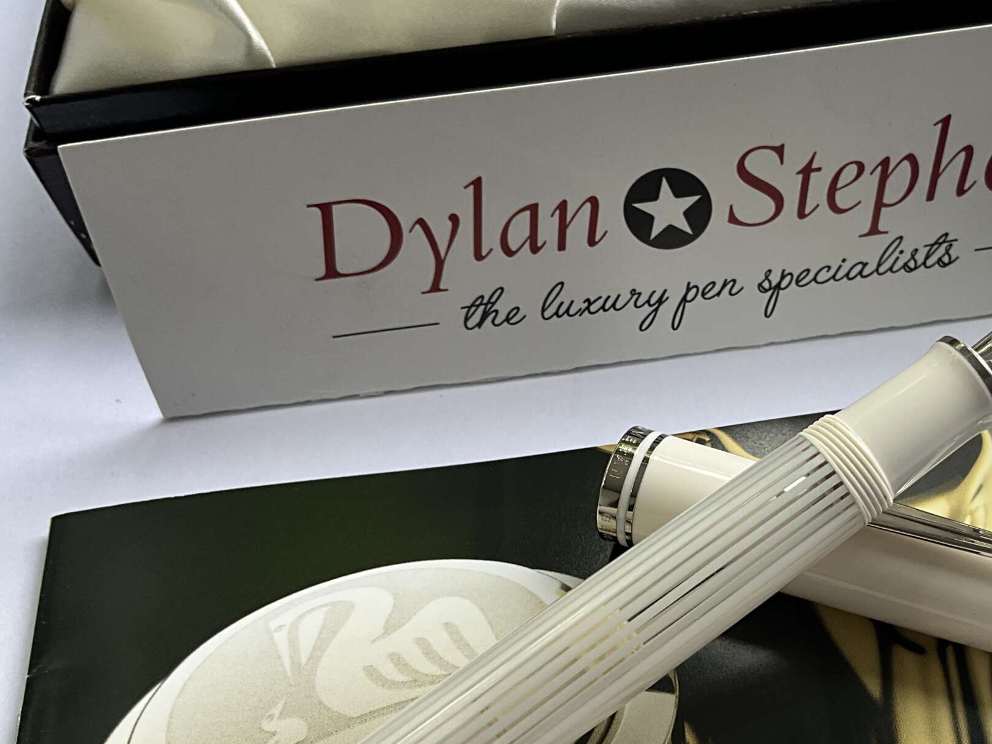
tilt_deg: -55.1
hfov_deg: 40.2
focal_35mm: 46
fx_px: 1318
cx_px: 732
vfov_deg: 31.3
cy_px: 485
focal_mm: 3
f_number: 1.8
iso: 40
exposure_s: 1/122
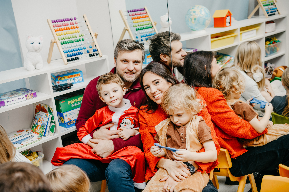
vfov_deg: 30.5
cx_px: 144
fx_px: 353
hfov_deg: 44.5
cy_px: 96
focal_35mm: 44
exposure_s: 1/160
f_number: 4
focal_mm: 44
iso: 250
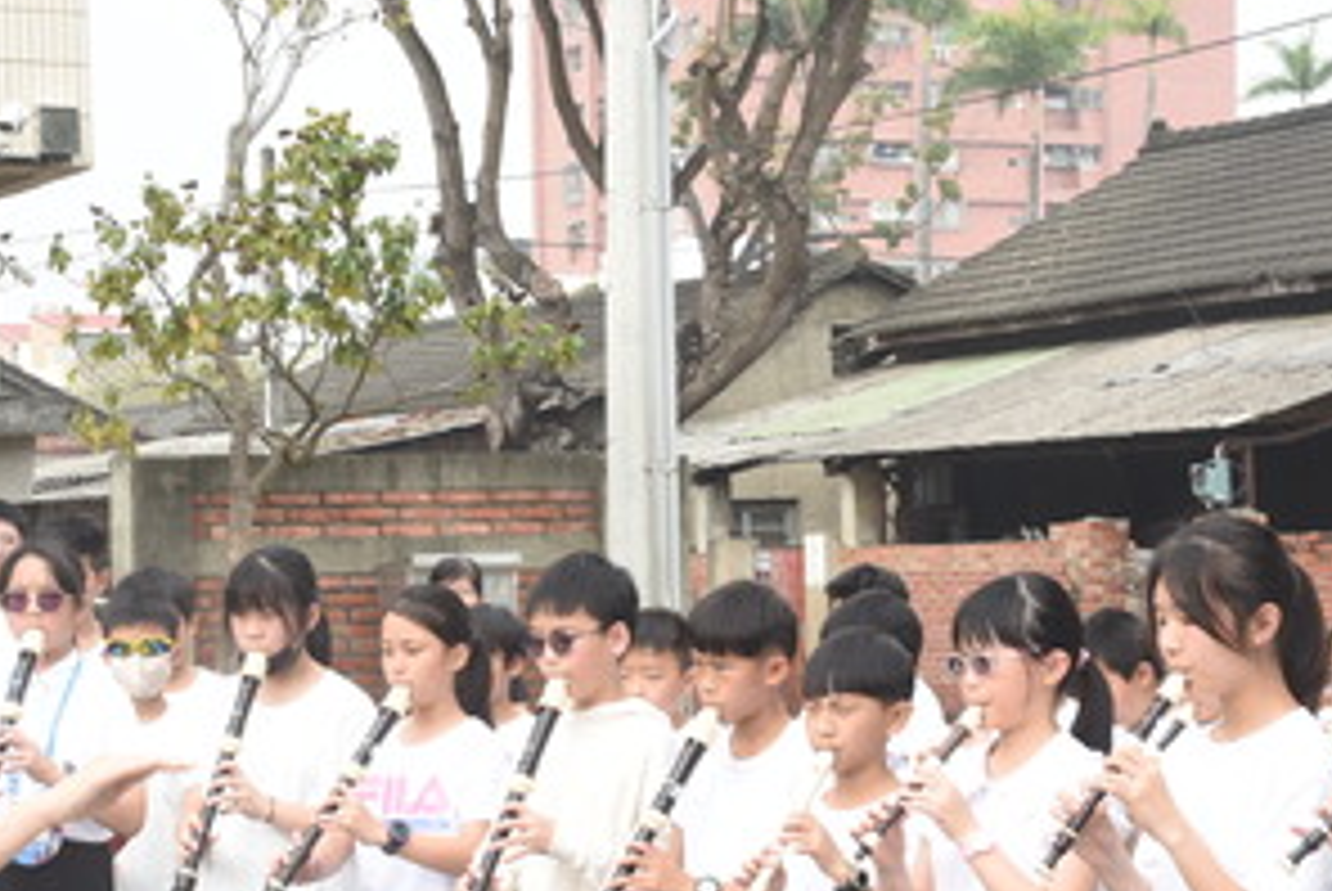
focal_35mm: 104
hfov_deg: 19.6
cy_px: 763
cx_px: 662
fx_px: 3852
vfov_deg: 13.1
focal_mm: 44
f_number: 13
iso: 400
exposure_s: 1/125
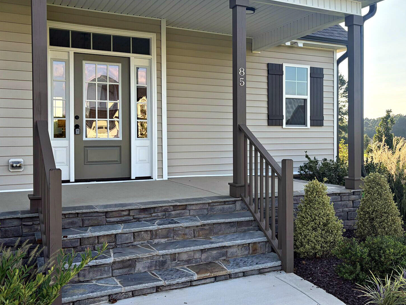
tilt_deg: -0.1
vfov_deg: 38.6
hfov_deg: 49.9
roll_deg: +0.5
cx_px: 238
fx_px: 434
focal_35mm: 37
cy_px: 141
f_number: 1.6
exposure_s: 1/840
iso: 64
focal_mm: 5.96
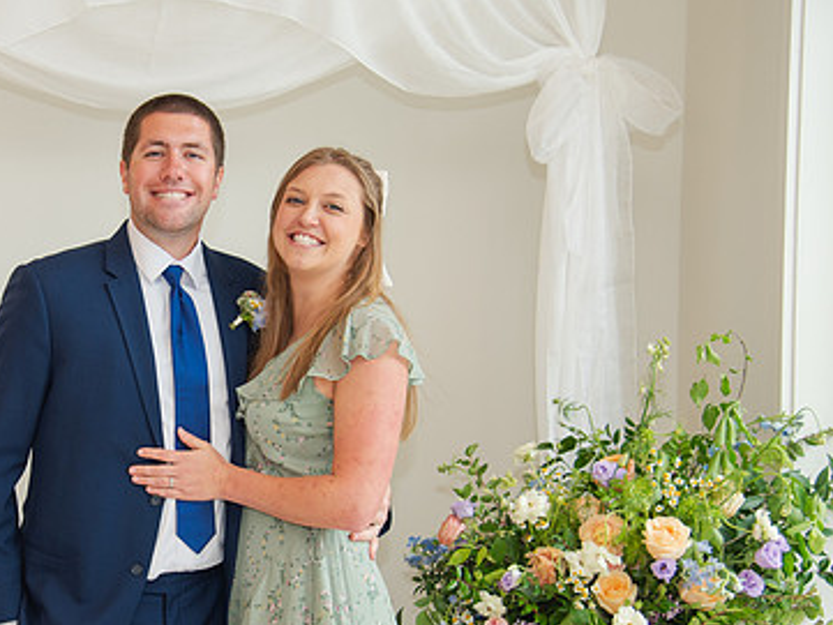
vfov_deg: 21.6
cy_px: 362
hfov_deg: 27.7
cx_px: 113
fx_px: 1637
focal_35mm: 68
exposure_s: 1/200
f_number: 4
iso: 400
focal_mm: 38
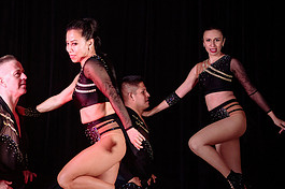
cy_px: 108
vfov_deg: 6.6
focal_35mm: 207
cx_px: 43
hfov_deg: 9.9
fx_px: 1637
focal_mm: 82
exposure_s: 1/200
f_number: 3.2
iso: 400
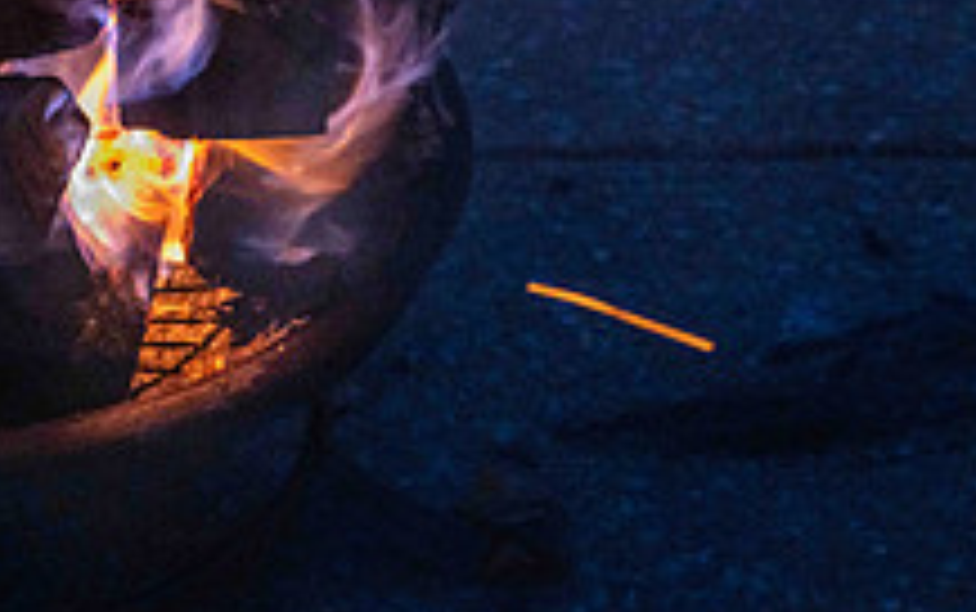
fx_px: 3194
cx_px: 67
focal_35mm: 120
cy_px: -7
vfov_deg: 10.8
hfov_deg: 17.1
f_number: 5.3
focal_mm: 44
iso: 6400
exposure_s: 1/25
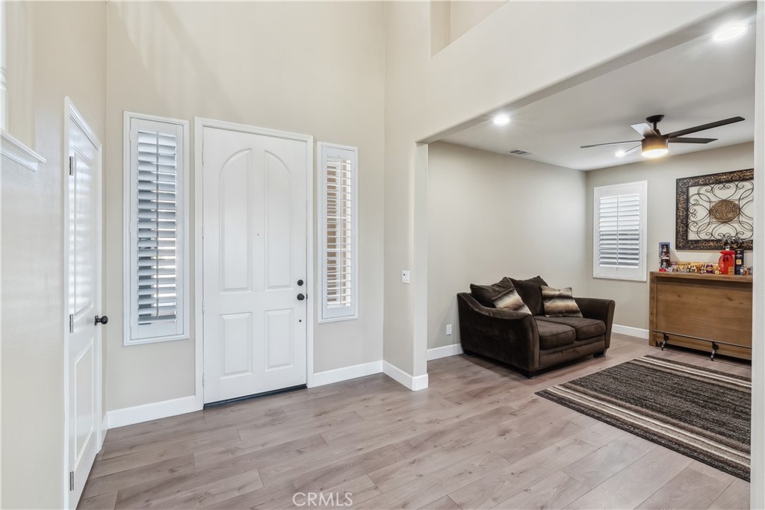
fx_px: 340
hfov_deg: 96.7
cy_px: 255
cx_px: 382
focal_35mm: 16
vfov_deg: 73.8
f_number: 22
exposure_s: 8
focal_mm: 16
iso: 100
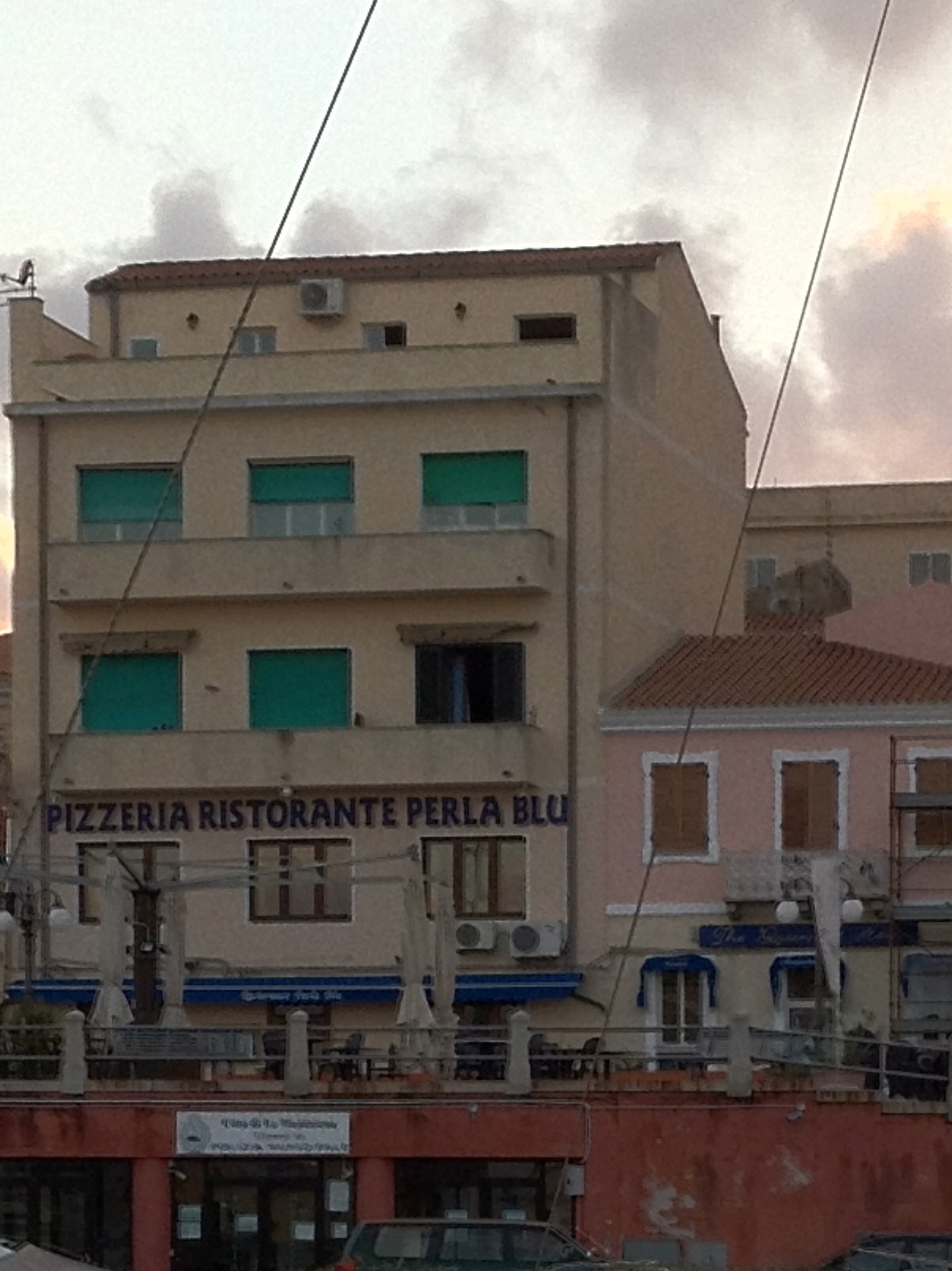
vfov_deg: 13.6
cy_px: 1412
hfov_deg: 10.4
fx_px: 5211
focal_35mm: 142
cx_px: 625
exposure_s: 1/315
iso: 64
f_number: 2.4
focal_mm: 4.28
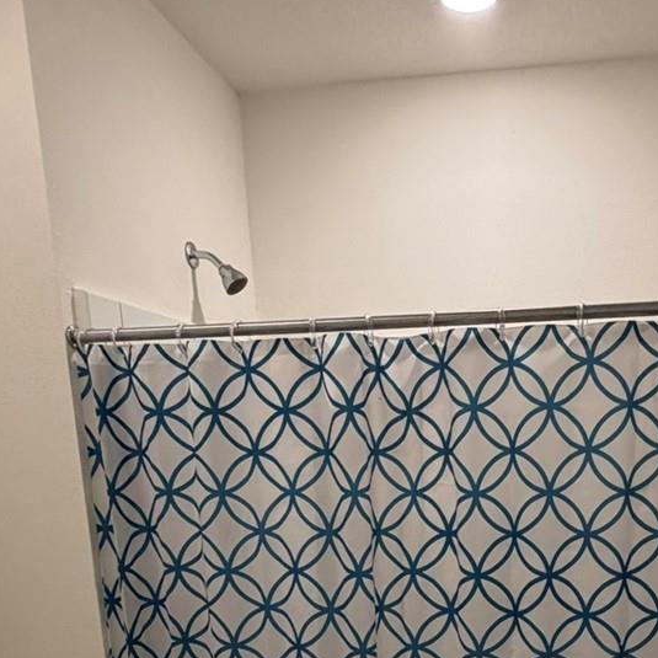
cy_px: 651
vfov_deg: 39.8
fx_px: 796
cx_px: 486
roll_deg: +1.6
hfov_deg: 43.6
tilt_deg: -13.4
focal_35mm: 37
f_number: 2.2
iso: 320
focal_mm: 2.22
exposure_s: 1/120
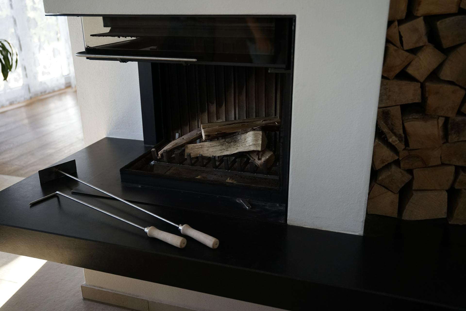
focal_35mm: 33
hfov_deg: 57.8
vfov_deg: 40.4
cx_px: 233
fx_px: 422
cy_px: 156
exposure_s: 1/200
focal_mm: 32.6
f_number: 2.8
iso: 1600
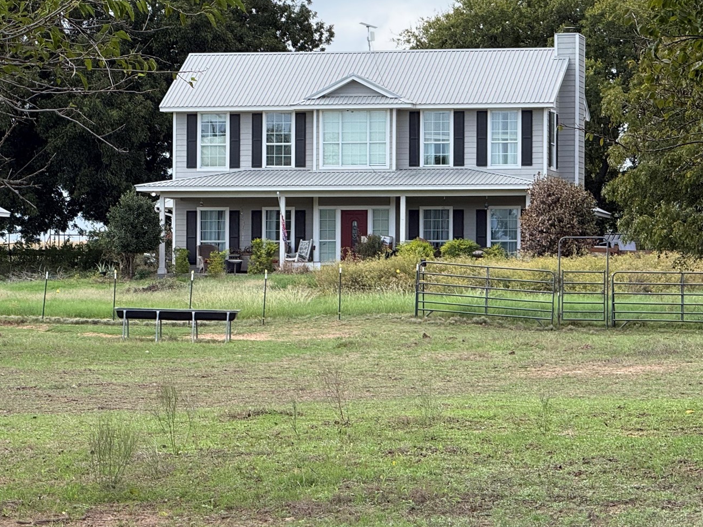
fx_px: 3818
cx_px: 169
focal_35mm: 188
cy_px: 227
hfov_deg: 10.5
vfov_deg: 7.9
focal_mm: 15.66
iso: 64
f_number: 2.8
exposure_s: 1/616
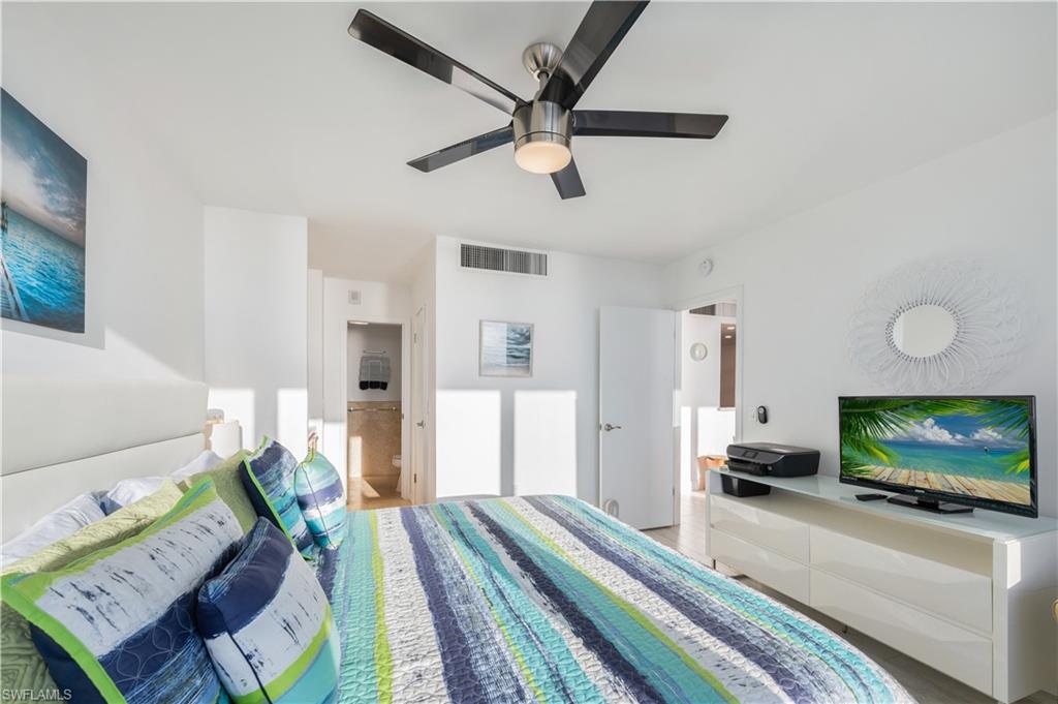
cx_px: 529
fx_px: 411
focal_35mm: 14
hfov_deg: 104.3
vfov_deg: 81.1
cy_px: 352
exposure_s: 1/50
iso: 125
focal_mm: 14
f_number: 11
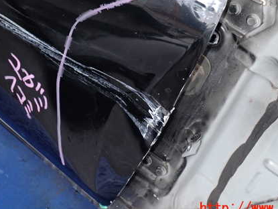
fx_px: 418
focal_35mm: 52
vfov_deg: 27.9
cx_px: 150
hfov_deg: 36.8
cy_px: 66
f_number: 3.5
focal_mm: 6.37
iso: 320
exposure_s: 1/40
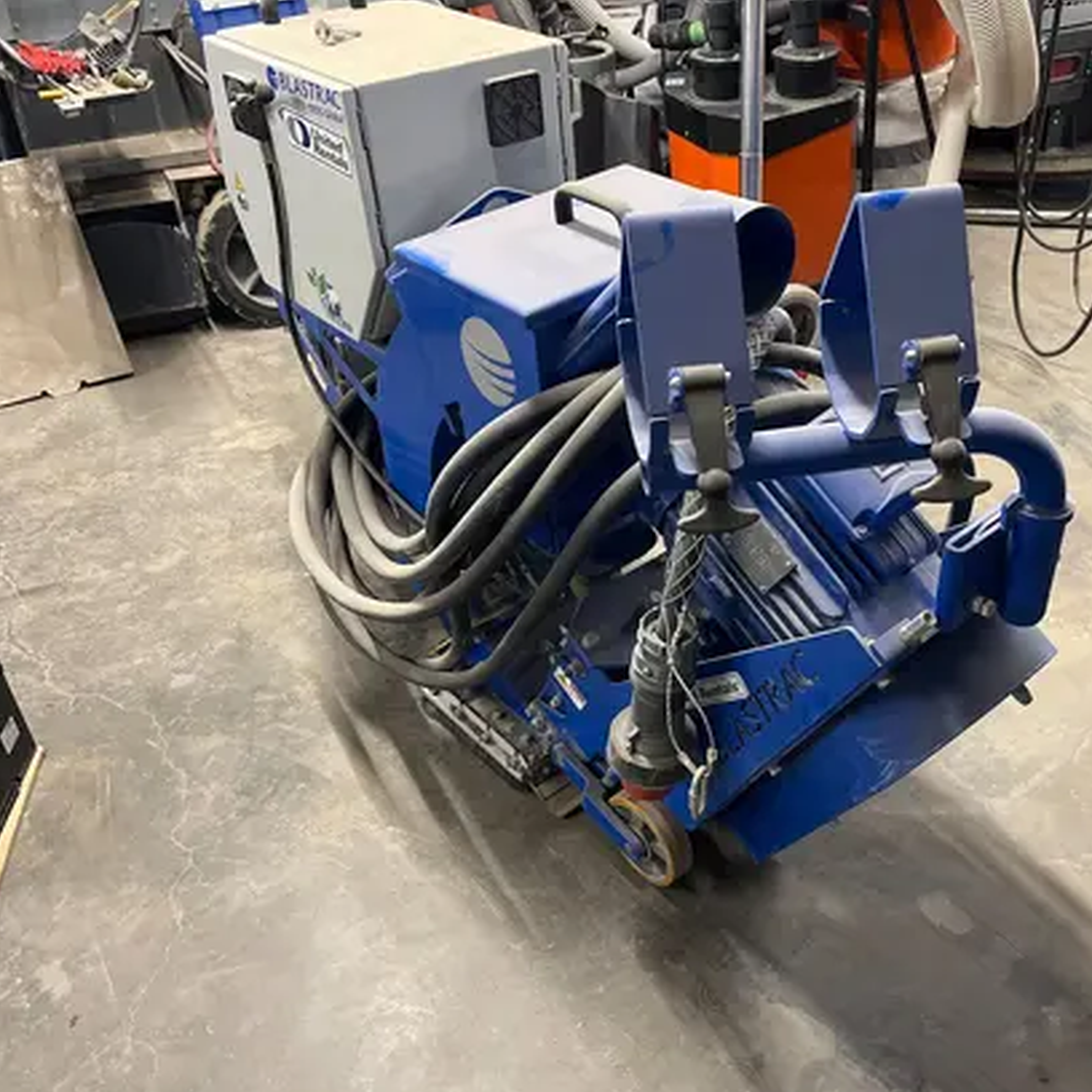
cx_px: 693
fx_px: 1106
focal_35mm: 31
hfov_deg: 51.9
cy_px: 550
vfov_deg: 52.5
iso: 400
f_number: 1.6
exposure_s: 1/60
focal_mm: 5.1
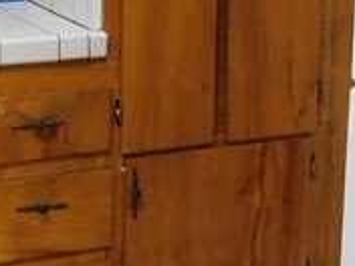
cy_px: 30
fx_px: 1374
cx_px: 282
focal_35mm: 134
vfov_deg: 11.0
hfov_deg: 14.6
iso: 280
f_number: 3
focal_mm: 4
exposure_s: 1/30
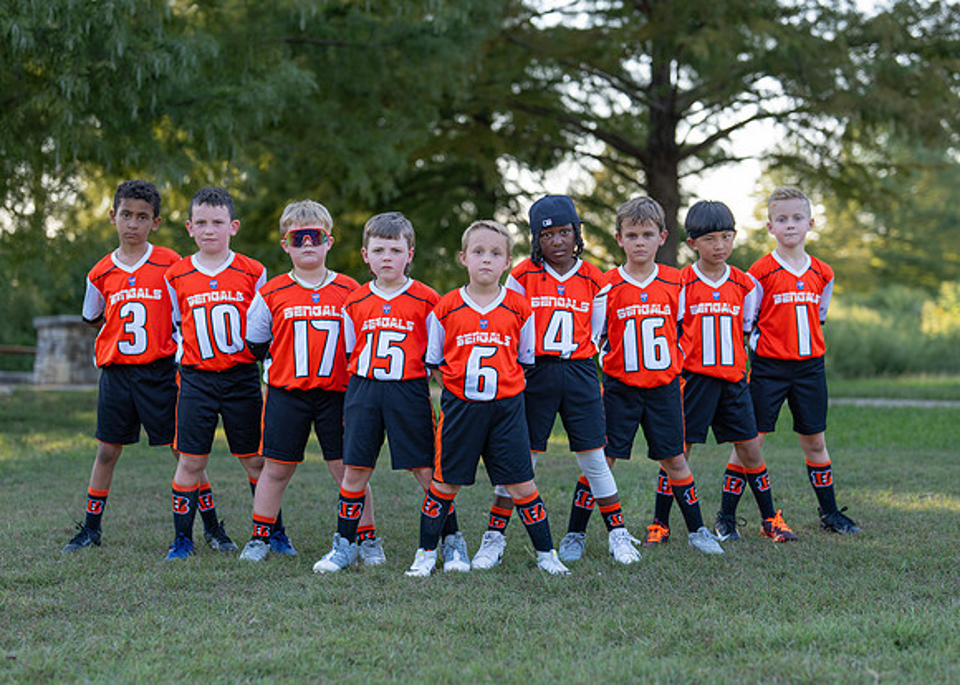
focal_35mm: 64
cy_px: 351
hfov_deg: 30.9
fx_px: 1737
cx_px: 481
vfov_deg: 22.3
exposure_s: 1/800
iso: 160
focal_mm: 50
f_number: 1.8
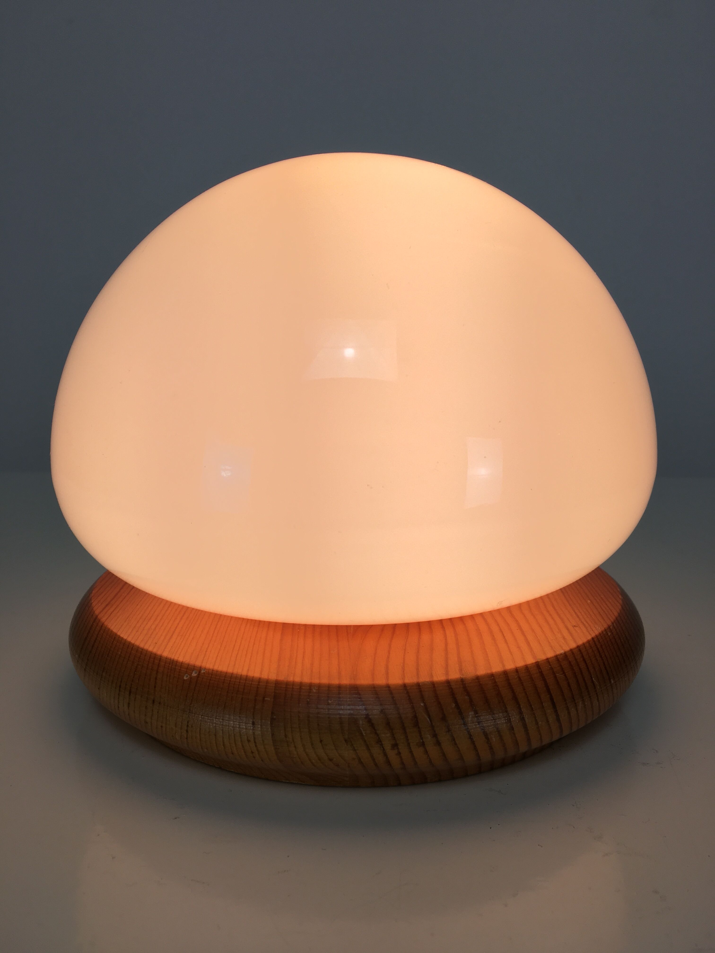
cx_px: 358
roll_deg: +0.2
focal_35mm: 29
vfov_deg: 61.7
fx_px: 799
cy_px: 476
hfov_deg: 48.2
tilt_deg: -11.9
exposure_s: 1/117
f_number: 2.2
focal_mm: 4.15
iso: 25
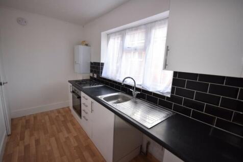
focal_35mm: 15
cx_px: 122
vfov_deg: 77.3
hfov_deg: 100.4
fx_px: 101
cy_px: 81
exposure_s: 1/125
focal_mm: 10
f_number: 5.6
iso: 800
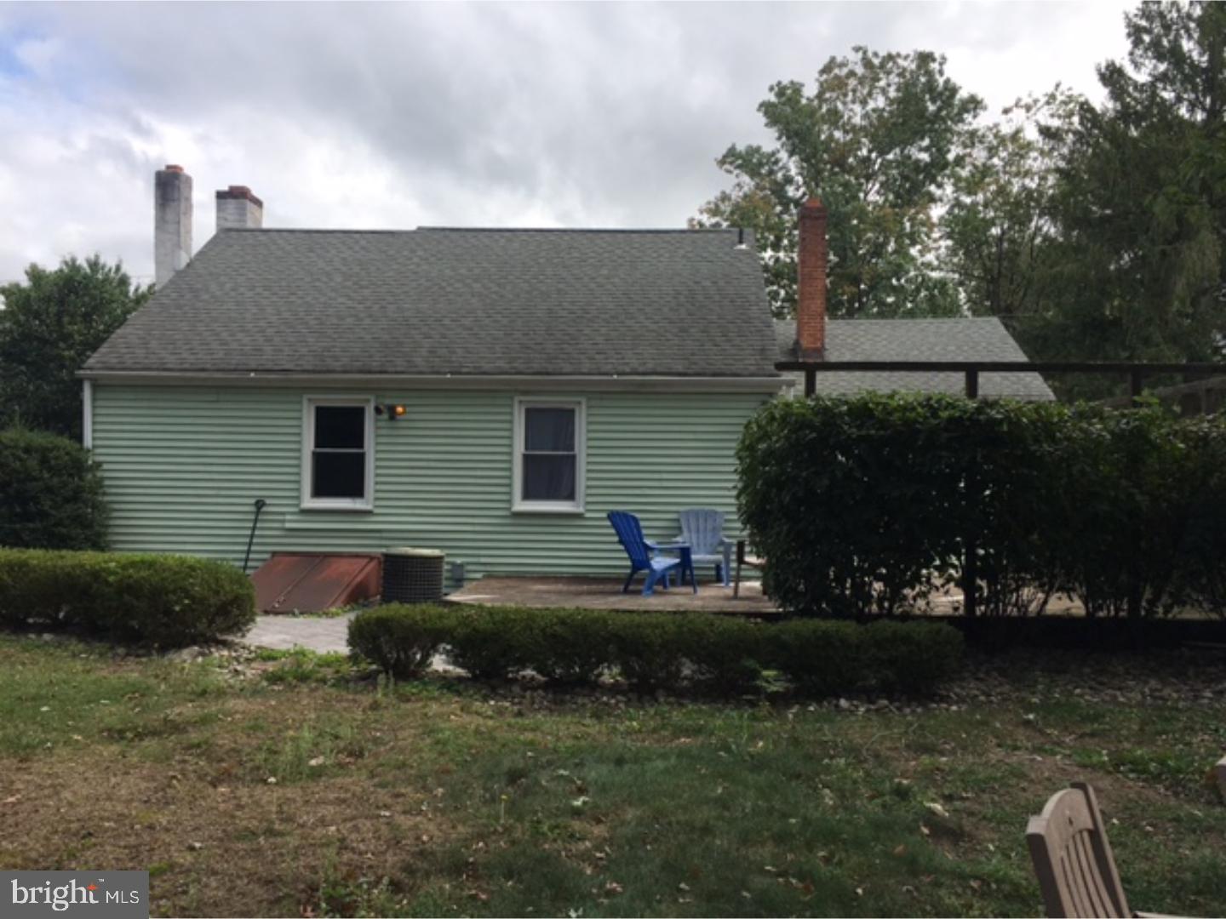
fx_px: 1027
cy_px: 460
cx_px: 613
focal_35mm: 29
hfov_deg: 61.7
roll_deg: -0.5
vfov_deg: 48.2
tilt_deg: +1.1
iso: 25
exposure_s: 1/663
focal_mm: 4.15
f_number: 2.2
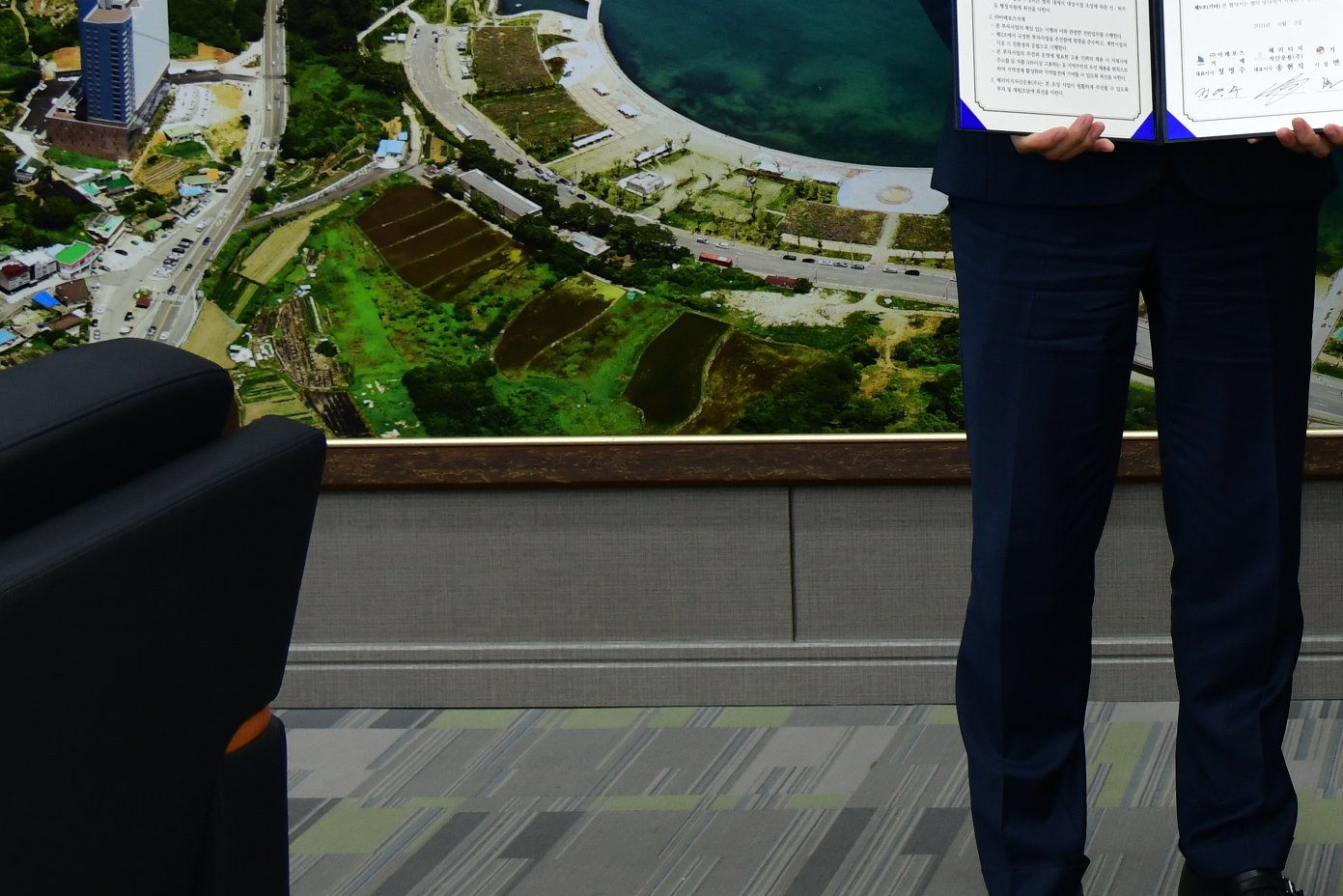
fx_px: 3321
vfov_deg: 15.0
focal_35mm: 89
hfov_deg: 21.2
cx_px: 1645
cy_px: -65
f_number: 4
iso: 800
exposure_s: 1/250
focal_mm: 30
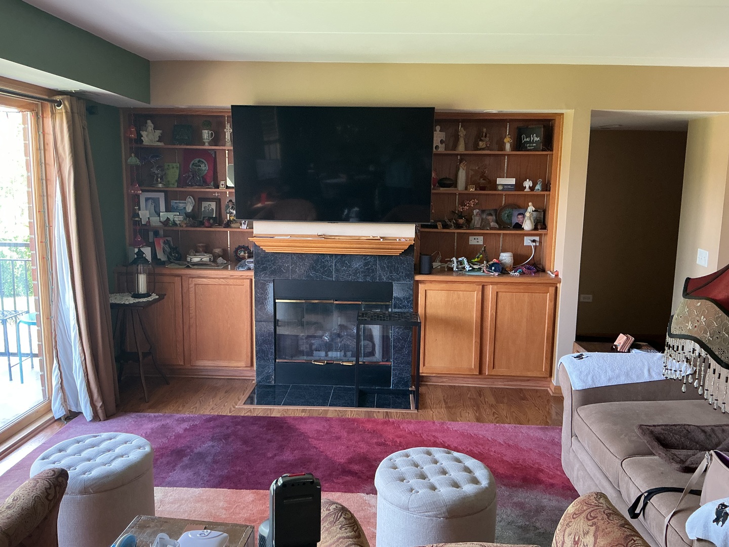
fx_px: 611
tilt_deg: -8.3
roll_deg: -0.8
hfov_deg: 61.7
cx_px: 364
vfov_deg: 48.2
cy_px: 274
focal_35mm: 29
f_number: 1.8
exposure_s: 1/60
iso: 160
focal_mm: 3
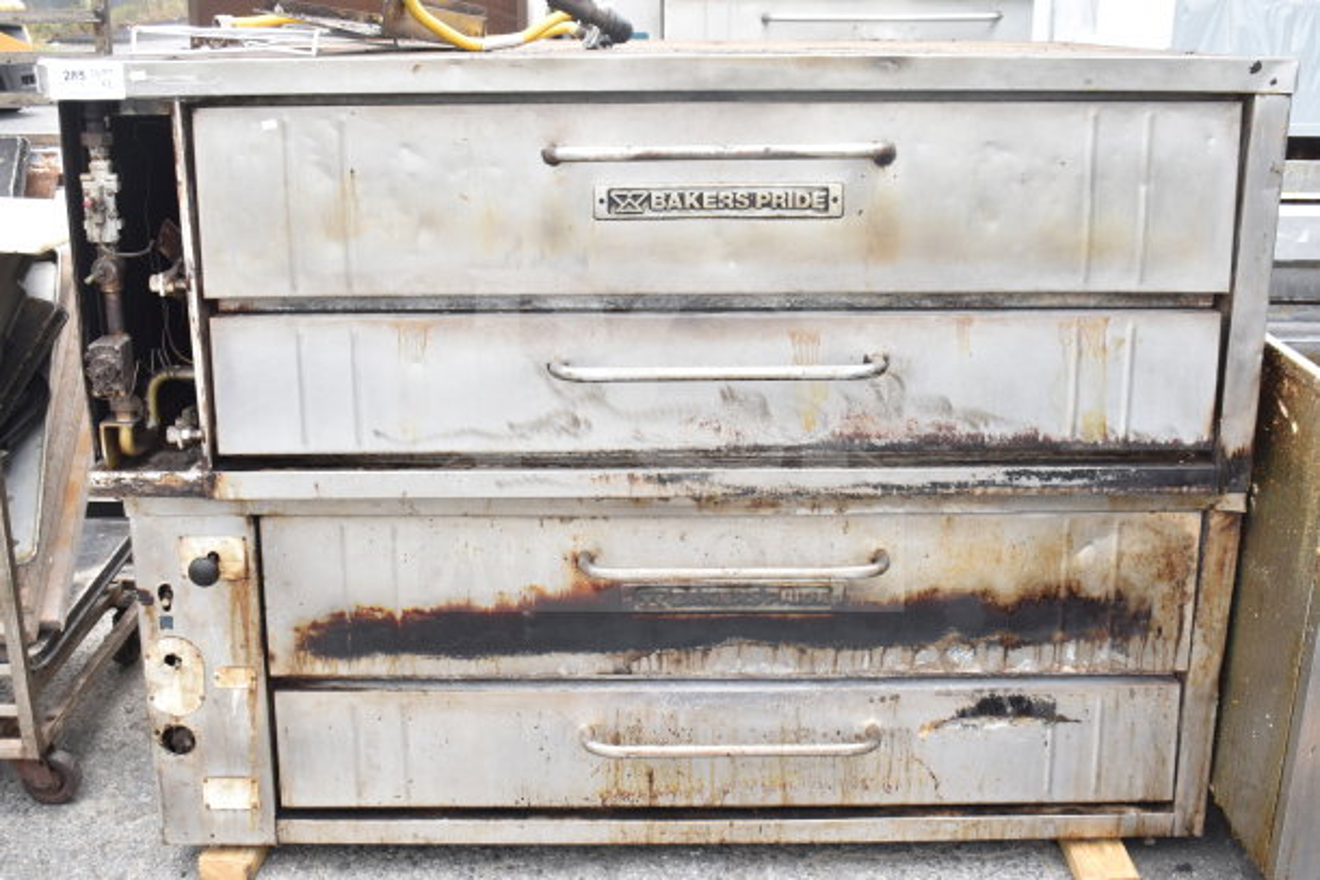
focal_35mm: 39
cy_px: 440
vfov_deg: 34.2
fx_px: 1430
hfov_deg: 49.5
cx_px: 660
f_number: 5
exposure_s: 1/100
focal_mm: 26
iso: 200
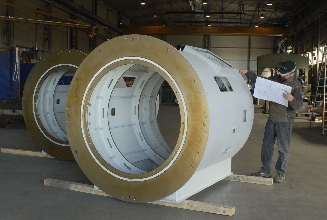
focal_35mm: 48
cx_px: 164
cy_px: 110
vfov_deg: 28.2
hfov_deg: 41.0
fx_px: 437
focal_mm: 32
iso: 100
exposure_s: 1/6
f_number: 13
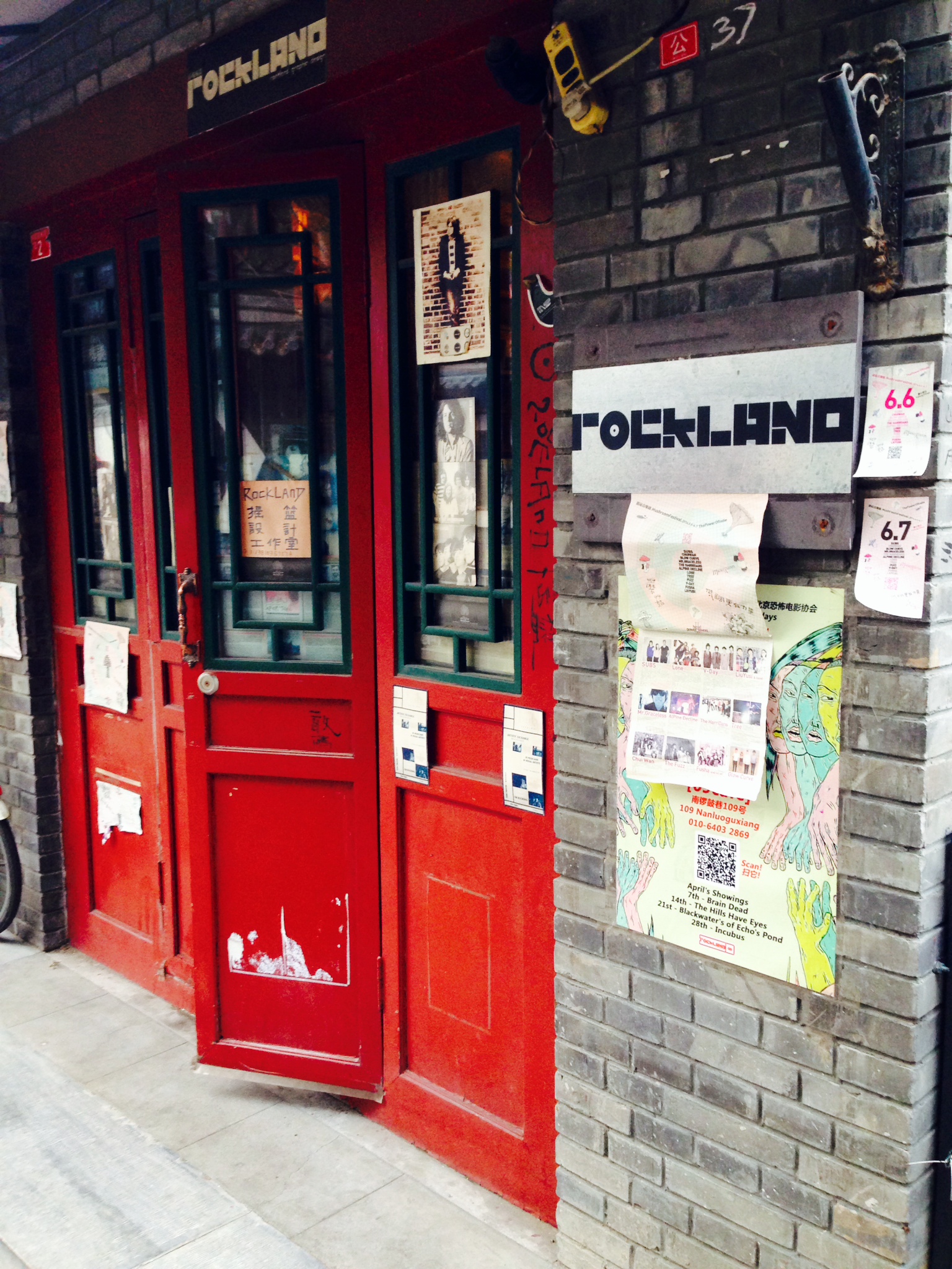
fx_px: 1210
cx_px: 476
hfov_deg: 42.9
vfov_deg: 55.4
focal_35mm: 33
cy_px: 634
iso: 100
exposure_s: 1/20
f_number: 2.4
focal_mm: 4.12
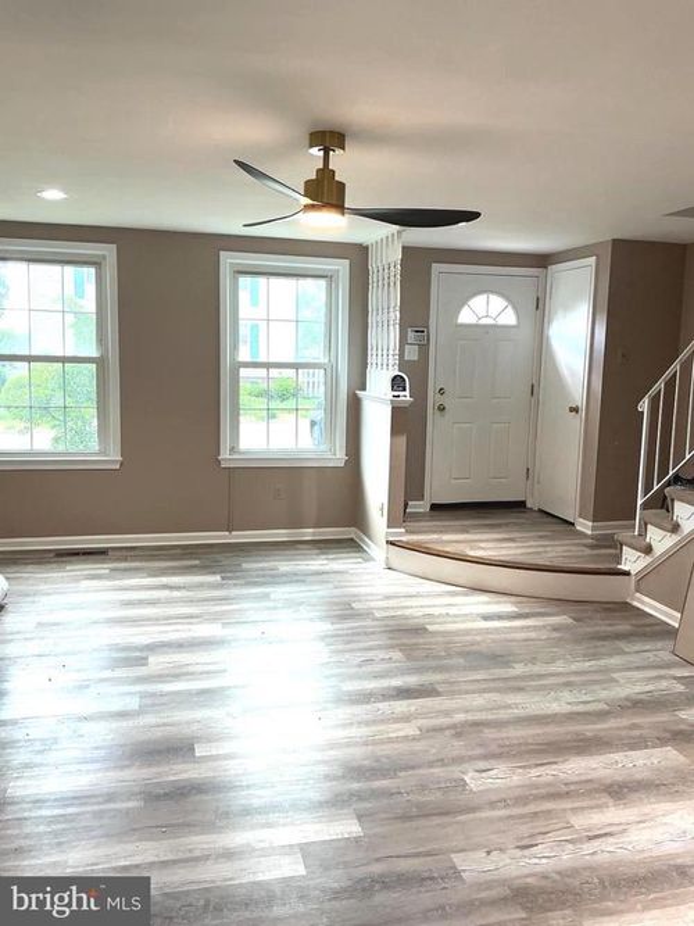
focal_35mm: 29
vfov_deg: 61.7
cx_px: 347
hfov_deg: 48.2
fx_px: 775
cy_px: 463
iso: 40
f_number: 1.8
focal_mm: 3
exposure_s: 1/60
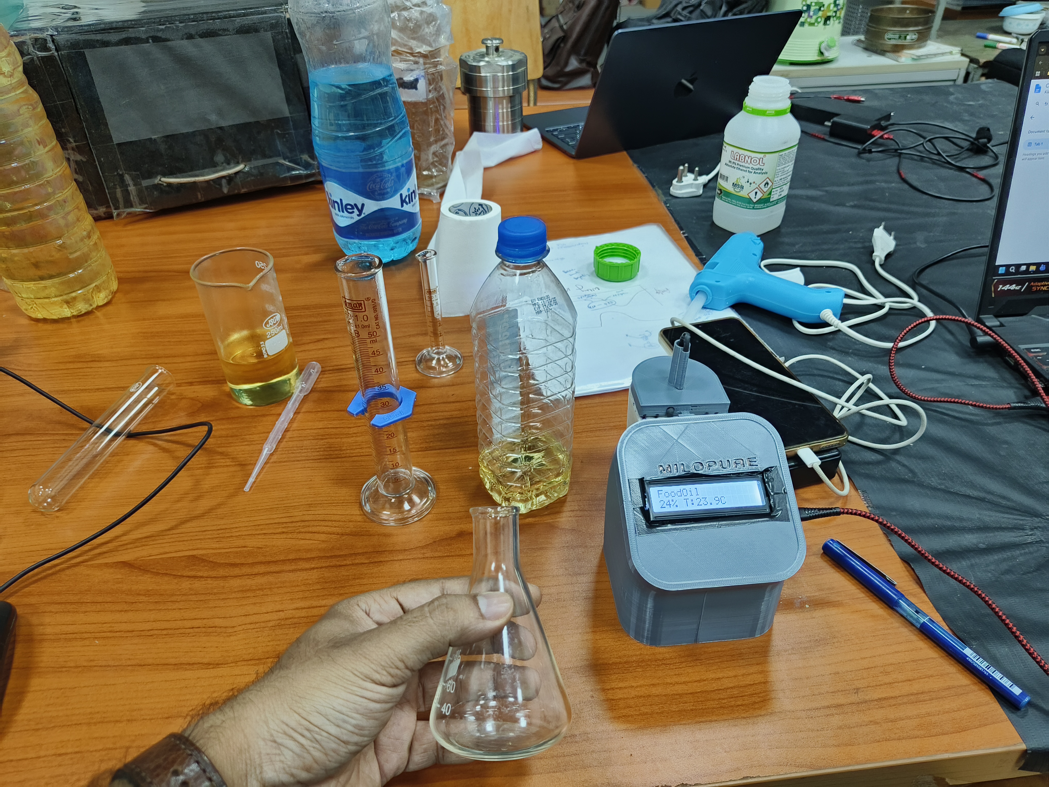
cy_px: 394
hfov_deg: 73.9
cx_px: 524
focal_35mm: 23
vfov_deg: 58.9
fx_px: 697
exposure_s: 1/50
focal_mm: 5.56
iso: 421
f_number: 1.88
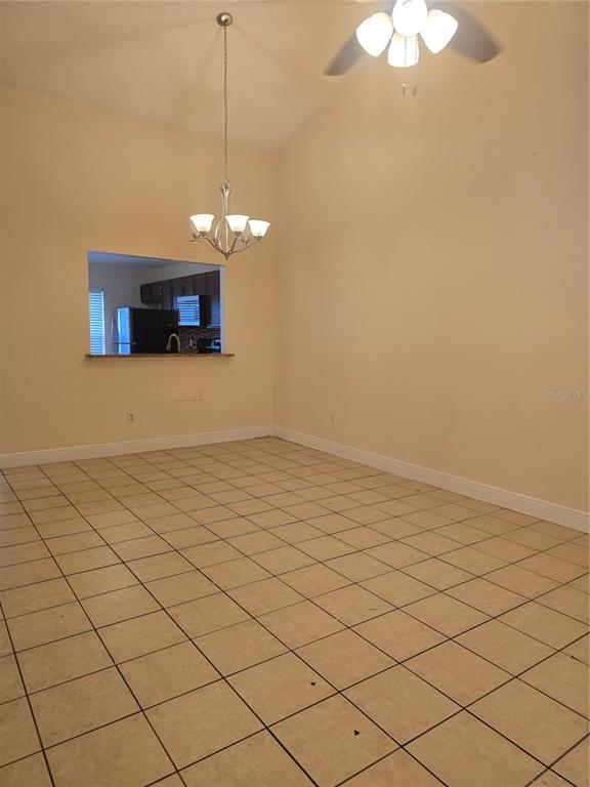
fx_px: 523
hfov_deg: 58.9
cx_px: 295
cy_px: 394
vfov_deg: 73.9
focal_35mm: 23
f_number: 1.7
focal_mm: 6.3
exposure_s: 1/120
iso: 160
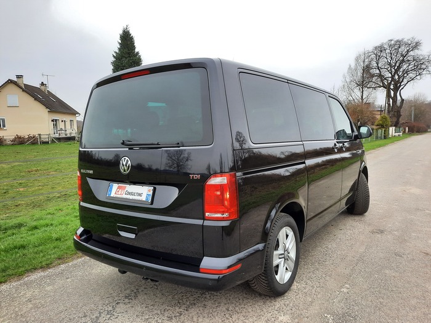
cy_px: 162
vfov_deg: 54.9
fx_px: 311
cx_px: 216
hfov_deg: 69.4
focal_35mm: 25
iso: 40
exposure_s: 1/100
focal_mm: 4.6
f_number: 2
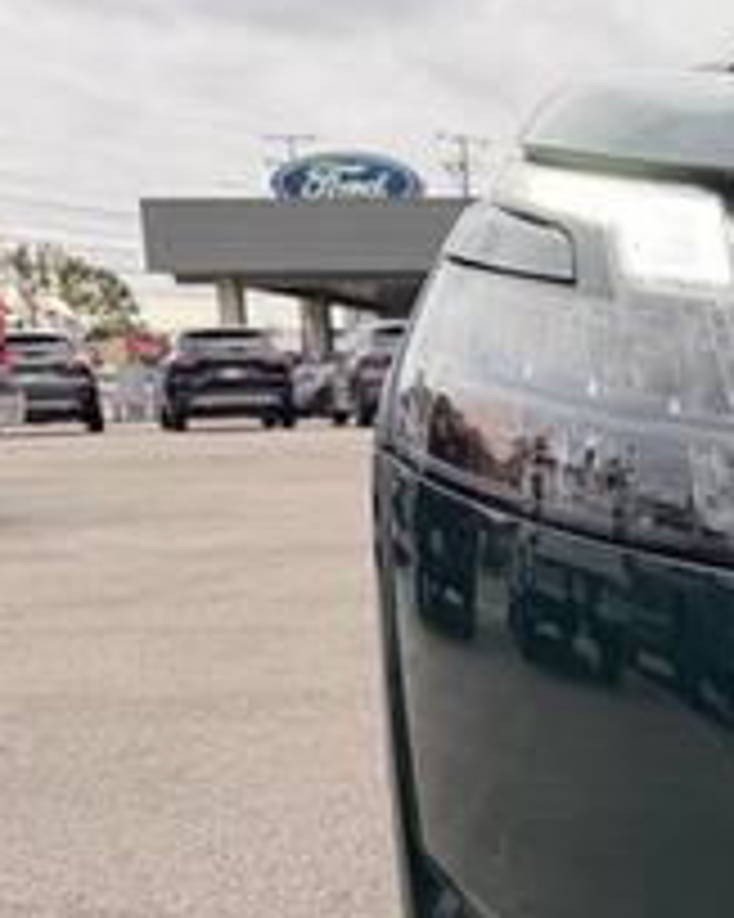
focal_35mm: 58
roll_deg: -2.0
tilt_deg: -14.8
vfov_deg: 31.4
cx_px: 1022
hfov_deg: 22.6
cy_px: 770
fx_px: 1576
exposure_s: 1/381
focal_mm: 6.76
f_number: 1.78
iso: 80
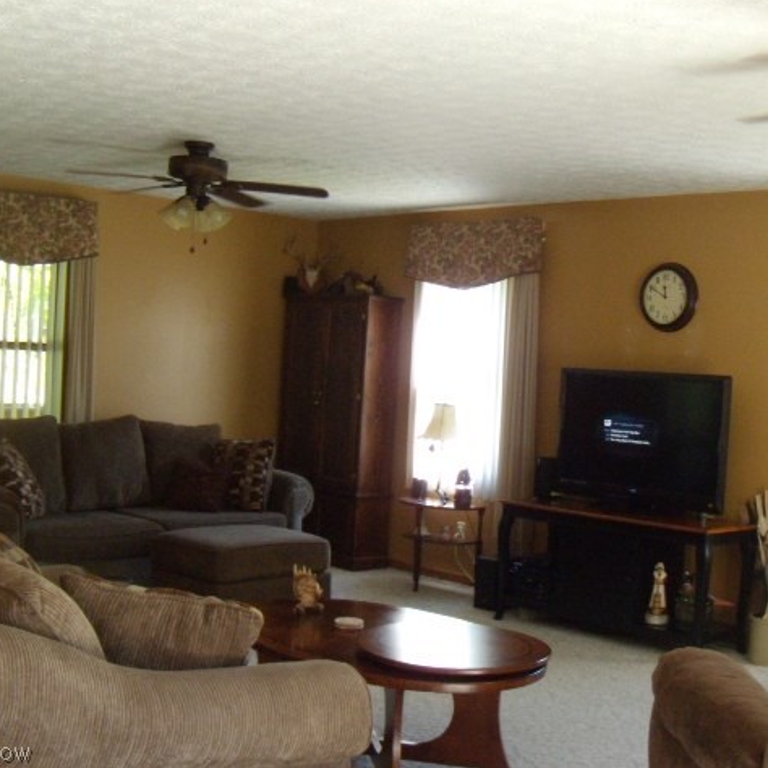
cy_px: 381
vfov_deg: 39.2
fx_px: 1079
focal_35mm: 43
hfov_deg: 39.1
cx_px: 444
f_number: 3.6
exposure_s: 1/40
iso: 400
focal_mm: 6.4
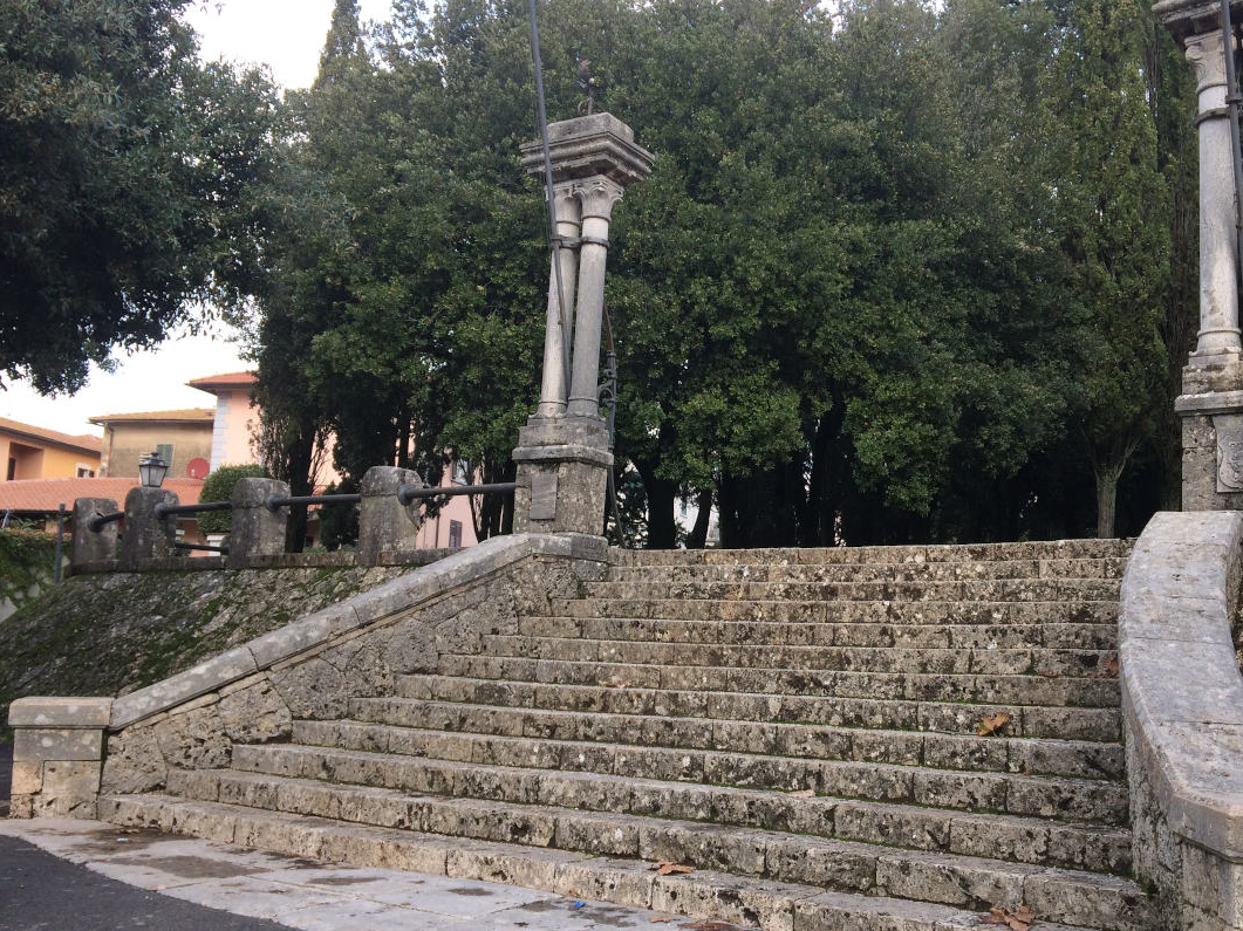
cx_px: 738
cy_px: 500
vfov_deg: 40.7
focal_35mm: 35
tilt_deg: +7.1
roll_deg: -1.7
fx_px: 1256
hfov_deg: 52.3
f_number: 2.2
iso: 32
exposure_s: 1/295
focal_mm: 4.15
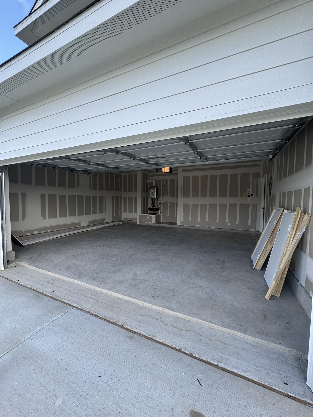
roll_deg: +0.0
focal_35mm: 14
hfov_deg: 85.7
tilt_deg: -2.1
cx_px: 156
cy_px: 208
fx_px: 169
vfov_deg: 102.1
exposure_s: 1/280
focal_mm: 2.22
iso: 40
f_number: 2.2
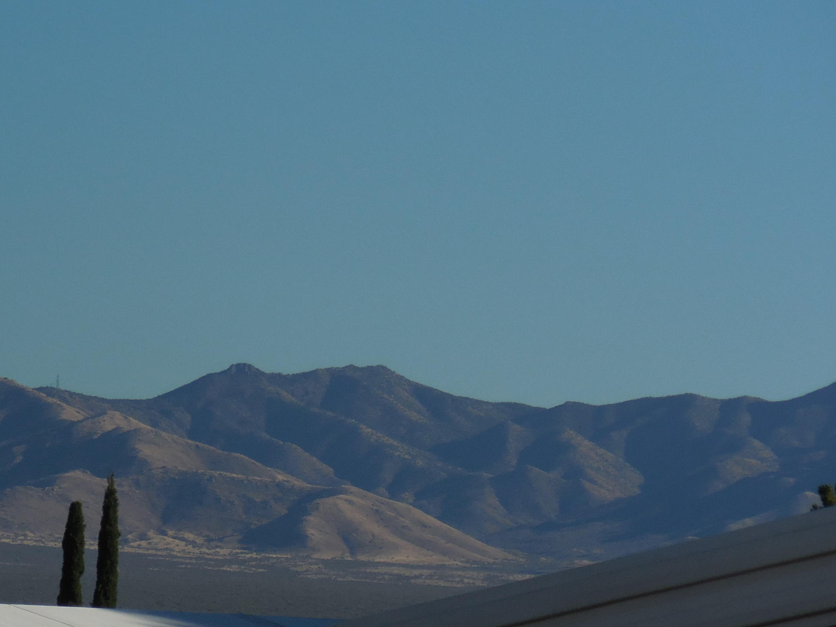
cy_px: 210
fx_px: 8331
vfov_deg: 4.3
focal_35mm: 345
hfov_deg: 5.7
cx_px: 390
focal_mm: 40.2
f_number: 5.8
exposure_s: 1/1250
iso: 125
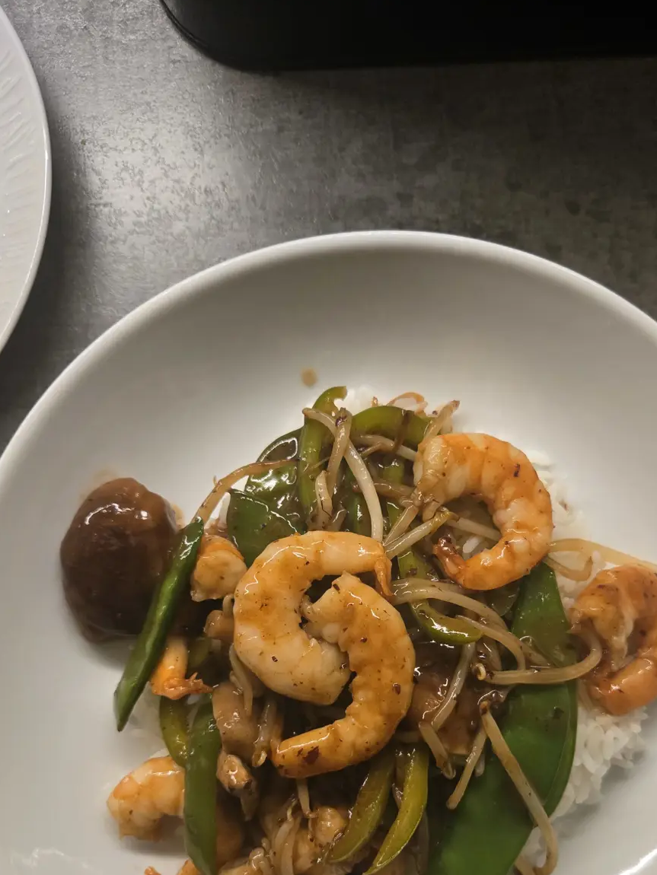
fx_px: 809
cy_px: 602
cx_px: 395
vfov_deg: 55.3
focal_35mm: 32
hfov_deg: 43.9
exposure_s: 1/100
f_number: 1.8
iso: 400
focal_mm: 5.4
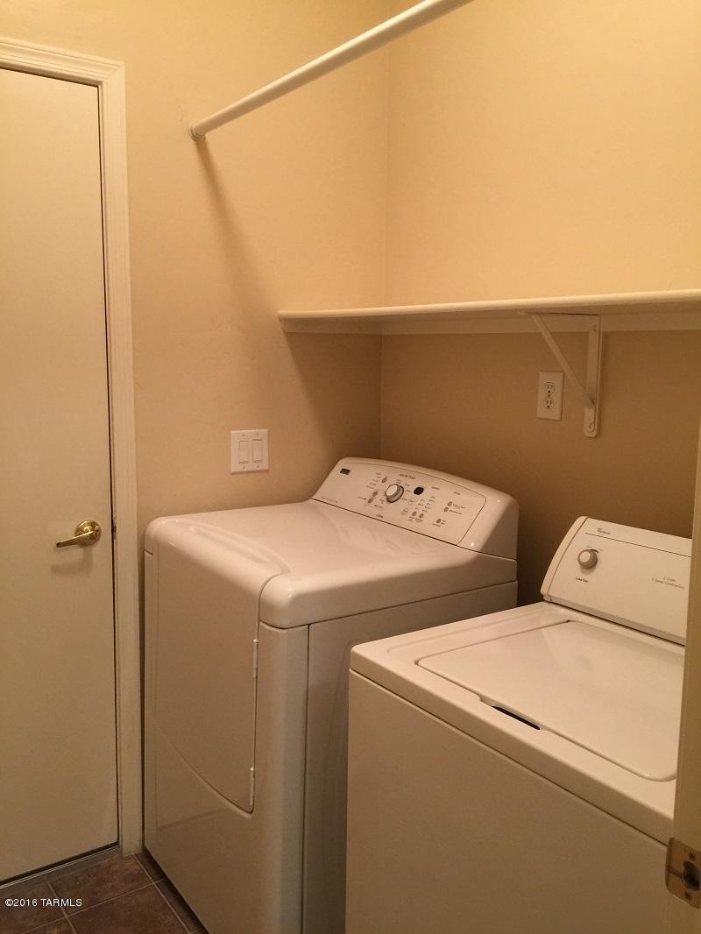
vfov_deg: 61.6
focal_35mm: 29
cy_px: 467
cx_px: 350
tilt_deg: -7.4
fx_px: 783
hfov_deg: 48.2
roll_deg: -0.3
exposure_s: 1/15
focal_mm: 4.15
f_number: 2.2
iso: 80
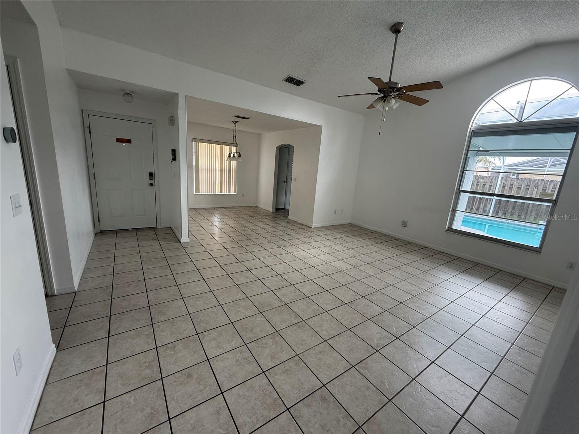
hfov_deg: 102.1
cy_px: 217
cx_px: 290
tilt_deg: -12.2
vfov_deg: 85.7
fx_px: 234
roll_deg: -4.7
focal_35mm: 14
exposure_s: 1/99
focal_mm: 2.22
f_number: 2.2
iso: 125
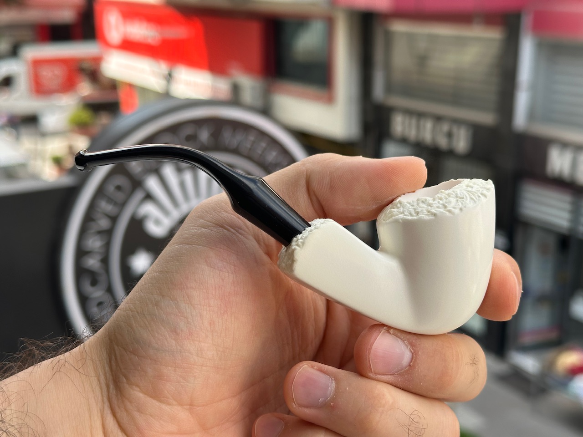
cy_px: 218
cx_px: 292
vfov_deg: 30.3
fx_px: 808
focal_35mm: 48
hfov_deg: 39.7
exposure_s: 1/704
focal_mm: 6.86
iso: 64
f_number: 1.78
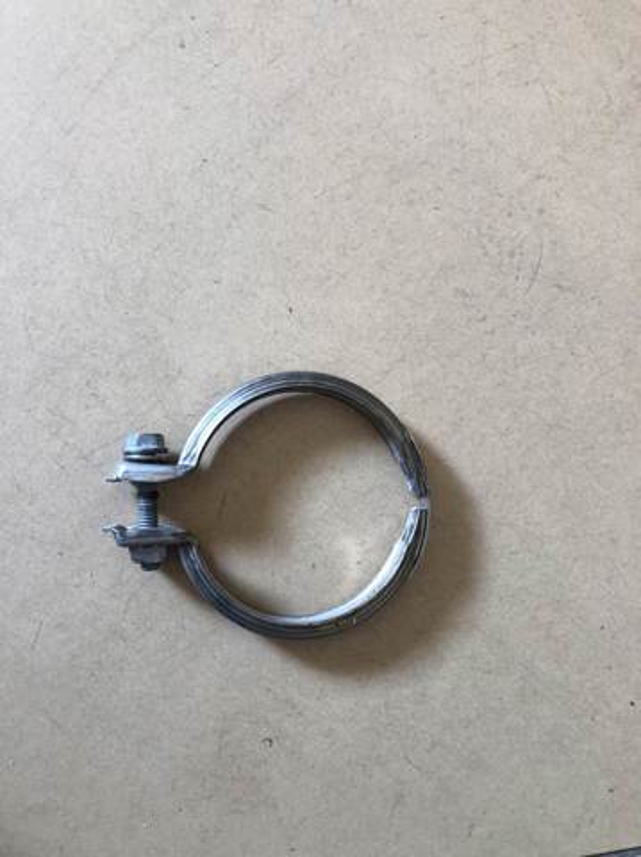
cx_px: 320
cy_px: 428
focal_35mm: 28
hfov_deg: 49.7
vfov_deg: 63.5
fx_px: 693
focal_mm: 4
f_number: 1.8
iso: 32
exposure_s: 1/33
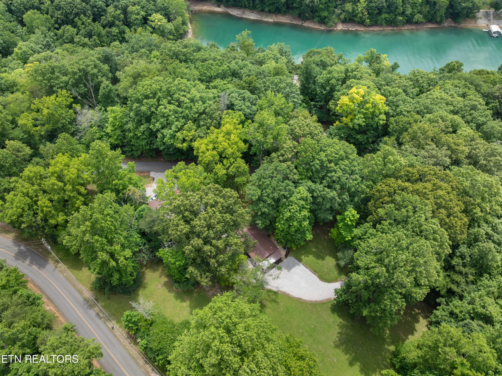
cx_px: 251
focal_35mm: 24
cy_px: 188
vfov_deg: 56.8
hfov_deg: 71.6
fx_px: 348
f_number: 2.8
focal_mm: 12.29
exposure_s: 1/60
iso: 100
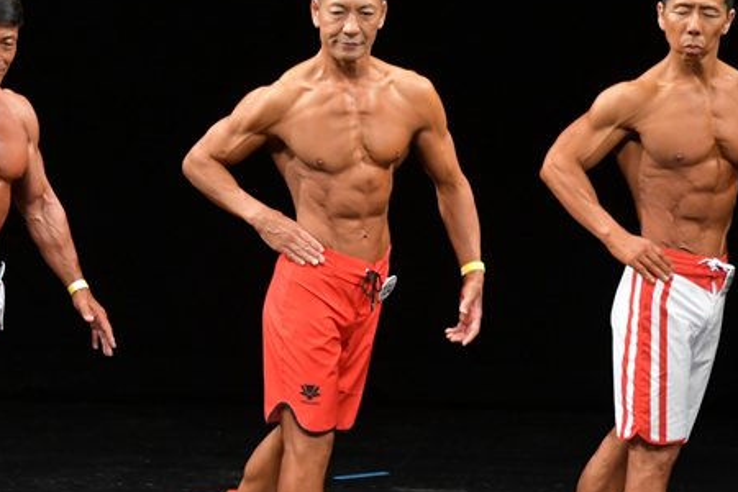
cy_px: 269
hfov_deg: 4.4
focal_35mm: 465
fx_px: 9532
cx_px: 224
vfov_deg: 3.0
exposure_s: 1/400
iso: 3200
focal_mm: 180
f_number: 5.6
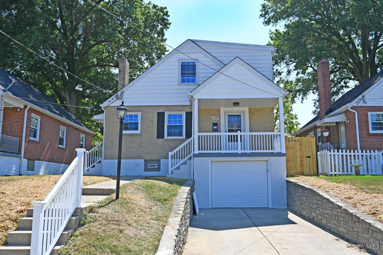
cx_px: 192
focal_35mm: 30
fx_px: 319
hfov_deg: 61.9
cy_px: 128
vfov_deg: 43.6
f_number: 6.3
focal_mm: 30
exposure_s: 1/320
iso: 100
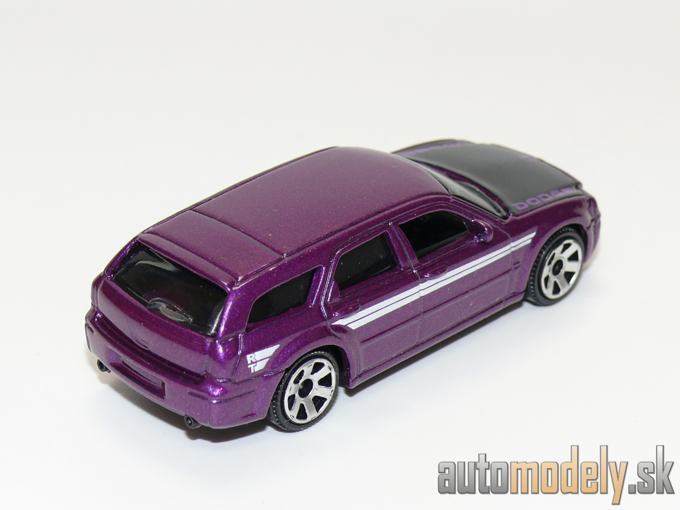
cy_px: 255
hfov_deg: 18.7
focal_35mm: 105
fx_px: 2063
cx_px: 340
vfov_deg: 14.1
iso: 100
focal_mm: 13.7
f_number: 4
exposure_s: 1/30
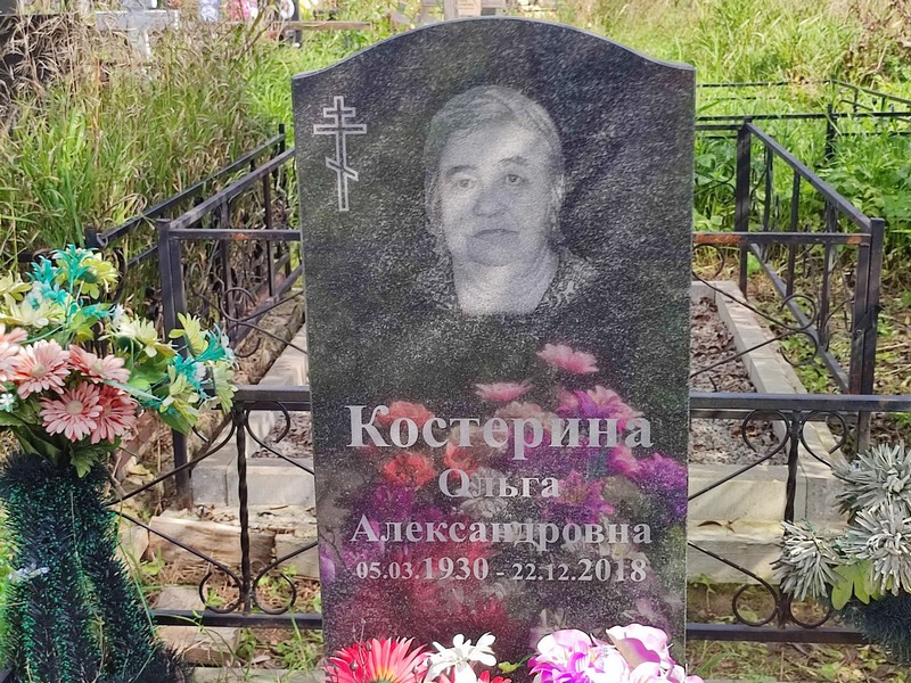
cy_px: 342
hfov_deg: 69.4
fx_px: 658
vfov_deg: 54.9
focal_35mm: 25
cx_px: 456
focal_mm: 6.04
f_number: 1.9
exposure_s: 1/350
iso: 50
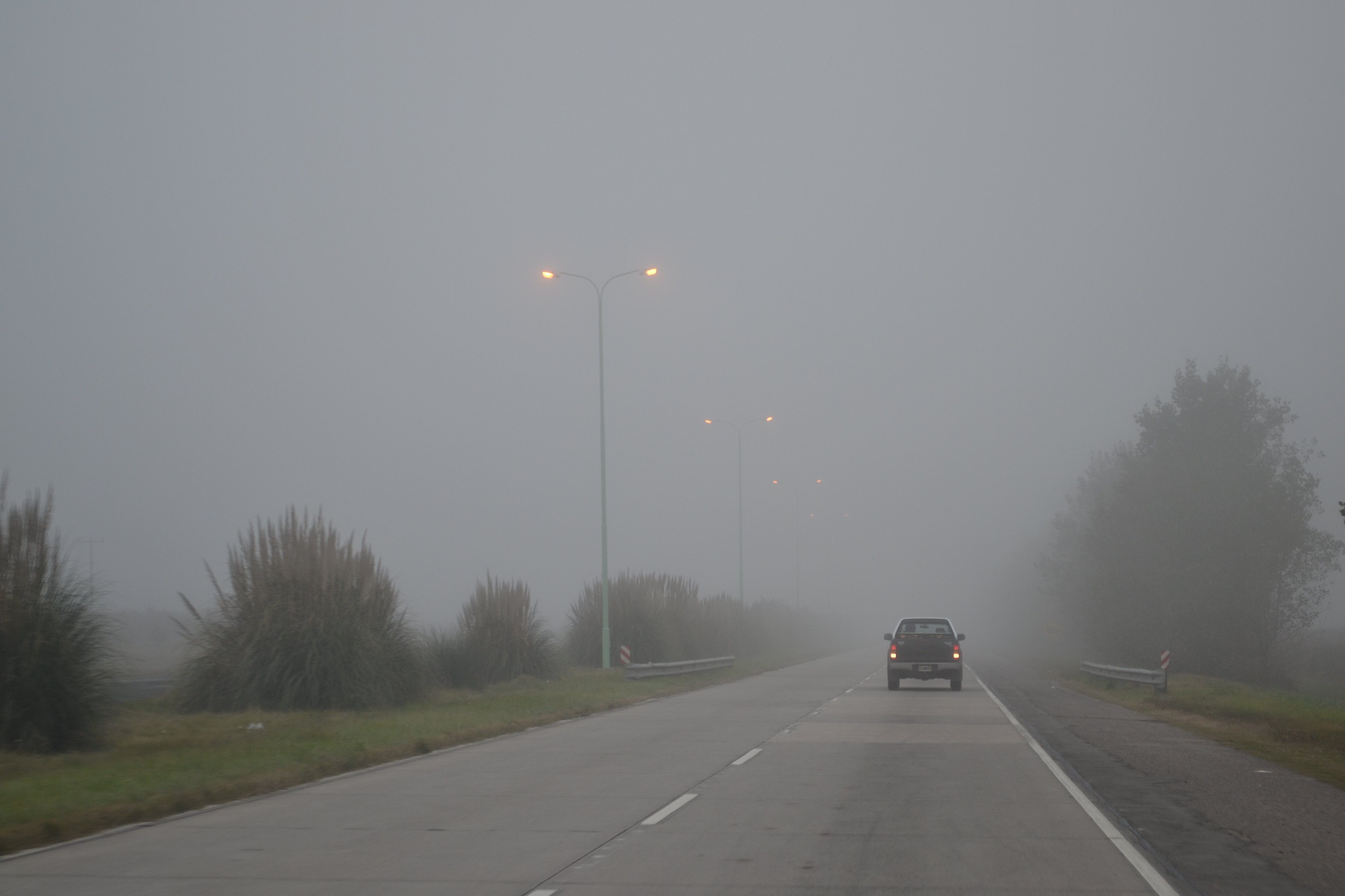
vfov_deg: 16.6
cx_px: 672
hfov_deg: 24.6
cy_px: 448
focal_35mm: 82
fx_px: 3082
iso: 200
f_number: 5.6
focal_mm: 55
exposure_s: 1/125
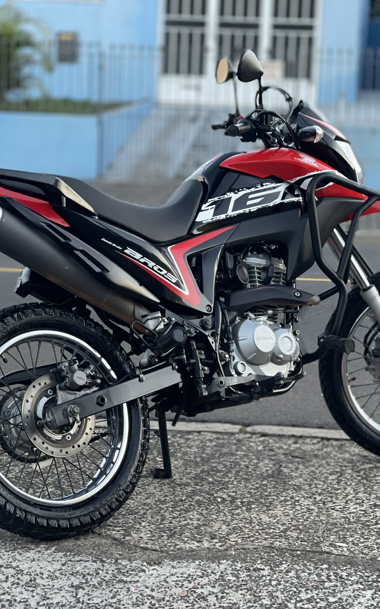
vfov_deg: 22.8
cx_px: 194
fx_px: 1508
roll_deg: -1.6
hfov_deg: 14.4
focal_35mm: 91
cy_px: 305
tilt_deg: -7.4
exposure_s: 1/99
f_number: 2.2
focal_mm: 7.5
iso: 250
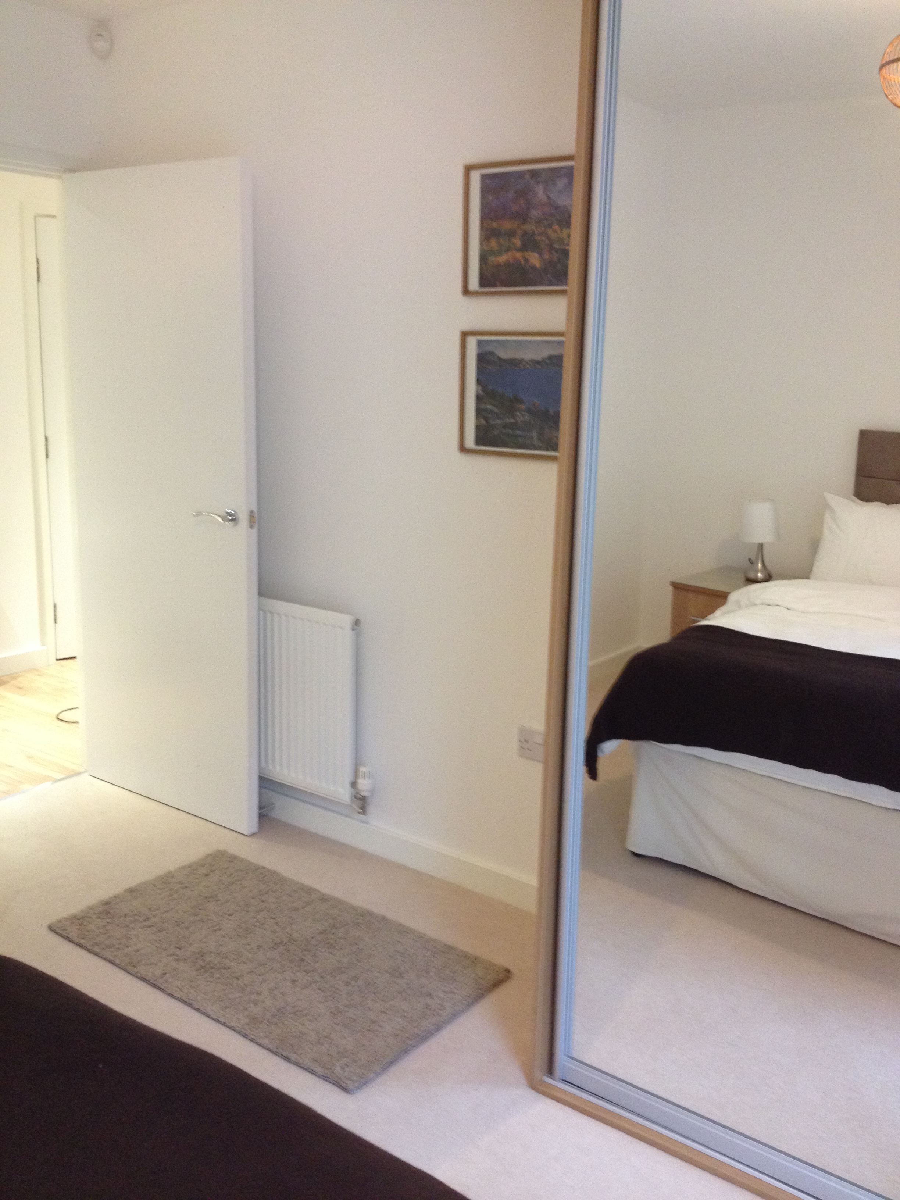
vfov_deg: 52.6
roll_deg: -1.9
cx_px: 450
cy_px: 600
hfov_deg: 40.7
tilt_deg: -11.7
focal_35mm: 35
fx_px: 1213
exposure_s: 1/20
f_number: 2.4
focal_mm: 4.28
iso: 200
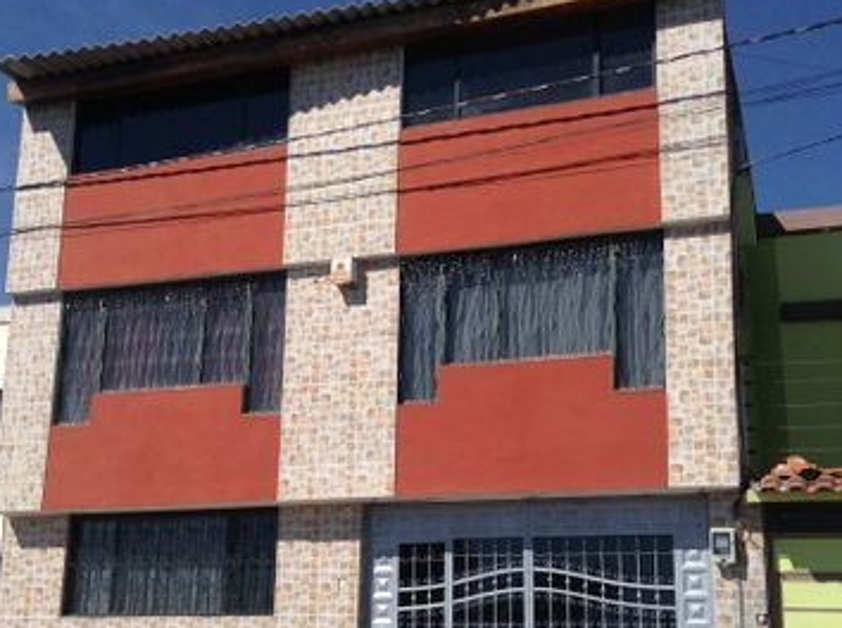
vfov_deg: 26.0
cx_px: 397
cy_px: 350
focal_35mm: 56
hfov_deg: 34.4
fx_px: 1359
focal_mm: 3.3
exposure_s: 1/1812
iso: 25
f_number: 2.4
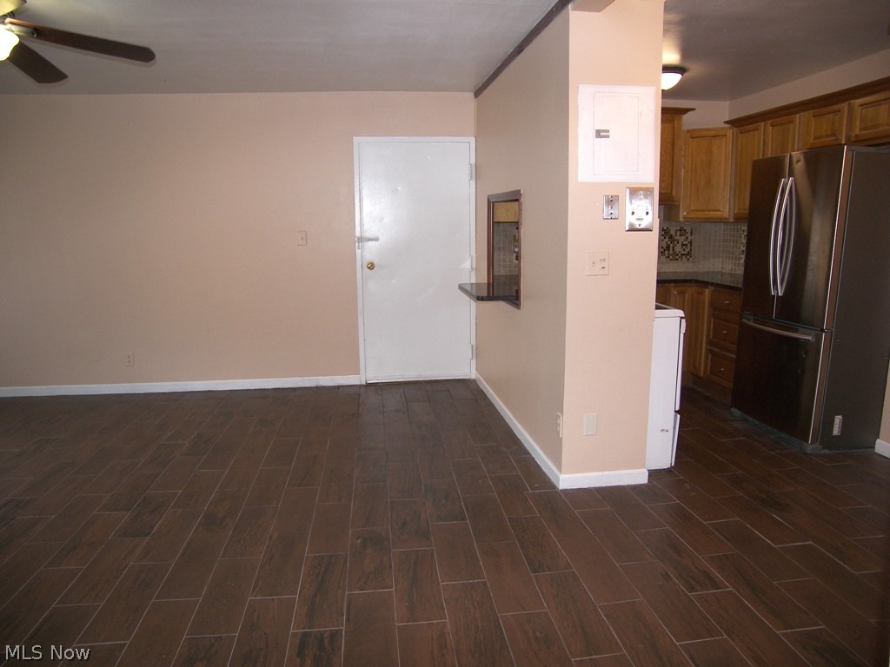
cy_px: 334
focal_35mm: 24
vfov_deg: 56.8
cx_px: 445
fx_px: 617
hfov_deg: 71.6
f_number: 2.8
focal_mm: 5
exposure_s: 1/30
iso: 100
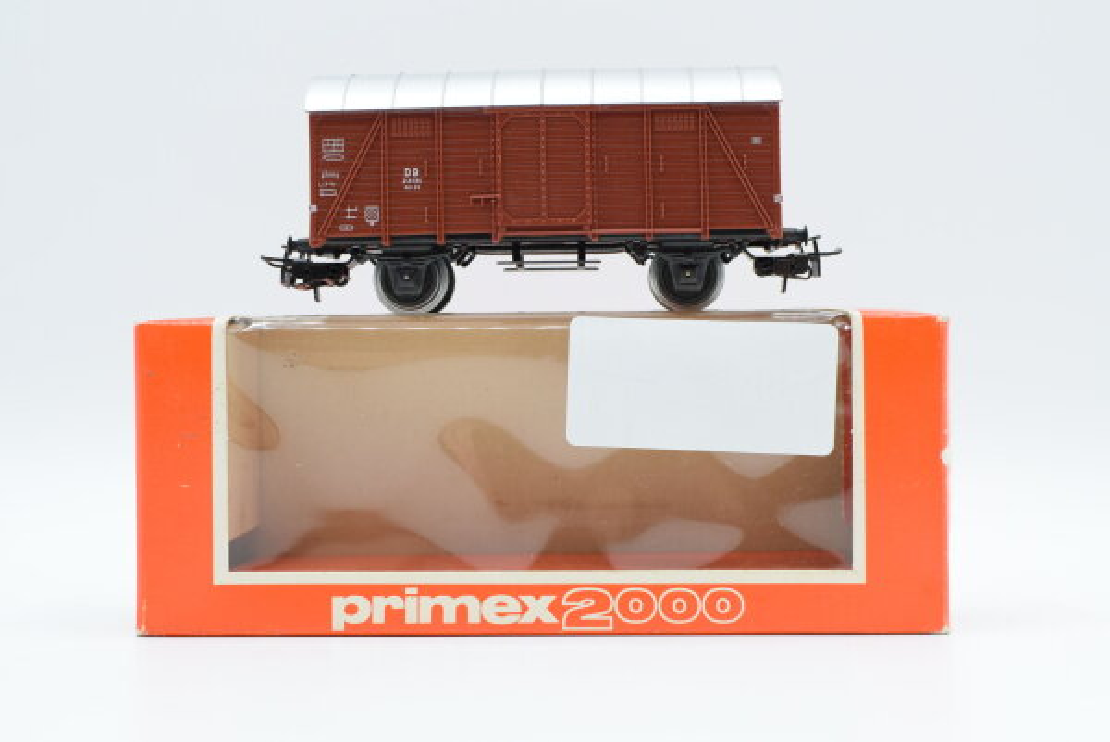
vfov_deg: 25.8
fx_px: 1620
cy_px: 371
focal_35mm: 52
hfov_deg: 37.8
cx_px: 555
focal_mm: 35
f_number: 8
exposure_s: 1/160
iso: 400
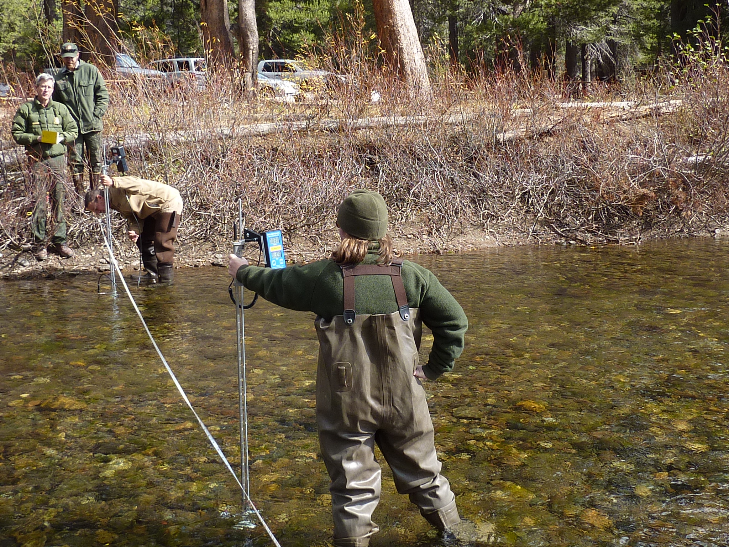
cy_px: 274
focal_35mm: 51
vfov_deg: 28.6
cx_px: 364
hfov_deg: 37.5
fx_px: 1074
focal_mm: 4.7
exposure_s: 1/200
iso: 80
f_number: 4
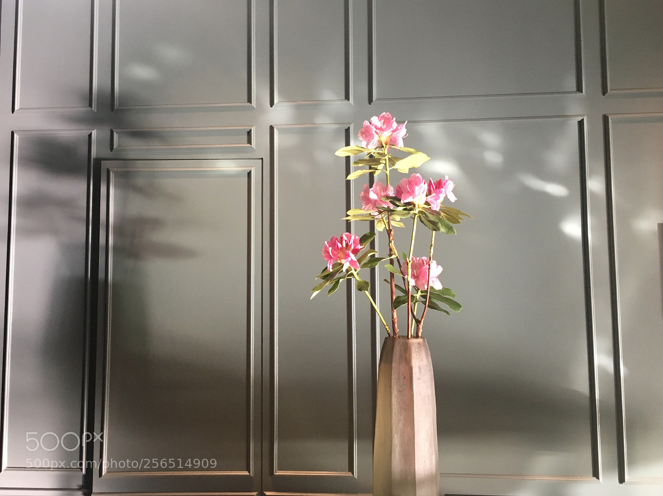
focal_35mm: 29
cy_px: 248
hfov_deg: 61.7
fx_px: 555
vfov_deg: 48.2
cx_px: 332
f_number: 2.2
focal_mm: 4.15
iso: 125
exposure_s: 1/33
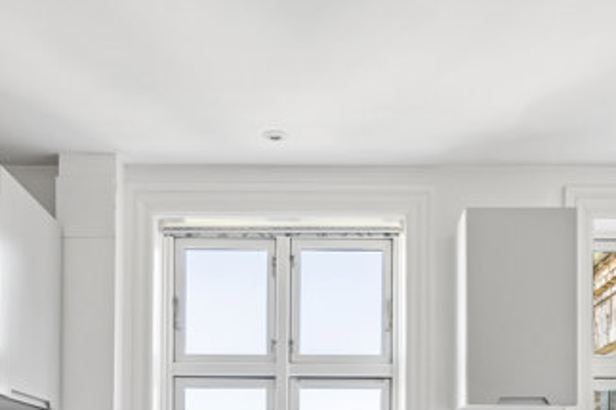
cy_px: 489
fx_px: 804
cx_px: 347
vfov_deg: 25.7
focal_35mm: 47
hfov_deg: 41.9
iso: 200
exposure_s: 1/13
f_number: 8
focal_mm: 19
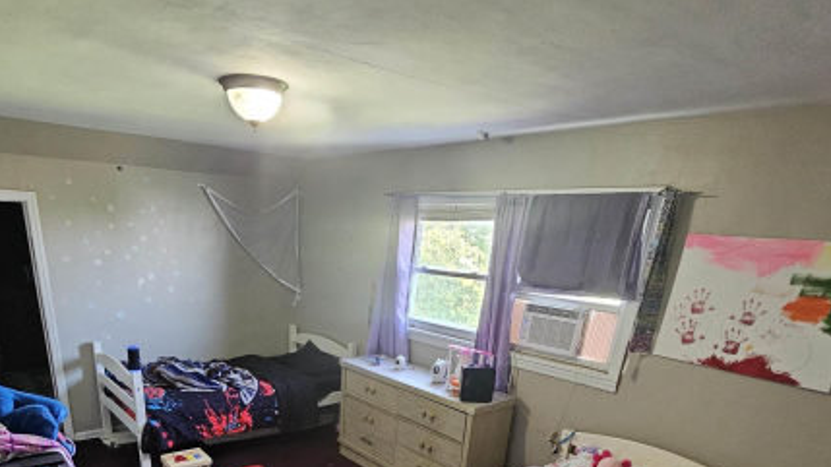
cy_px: 436
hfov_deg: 80.6
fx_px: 485
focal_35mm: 22
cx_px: 348
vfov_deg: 45.6
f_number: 2.2
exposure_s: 1/30
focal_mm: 2.2
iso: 400
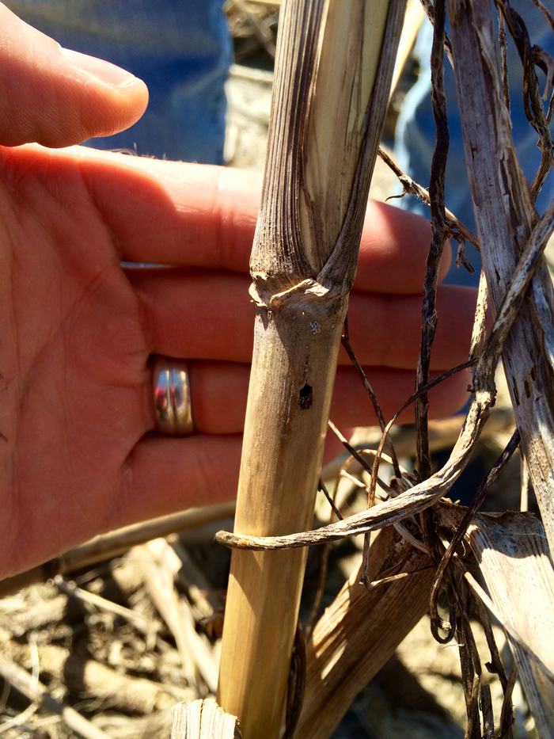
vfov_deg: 61.7
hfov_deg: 48.2
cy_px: 370
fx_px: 619
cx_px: 277
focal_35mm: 29
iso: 32
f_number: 2.2
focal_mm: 4.15
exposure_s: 1/760
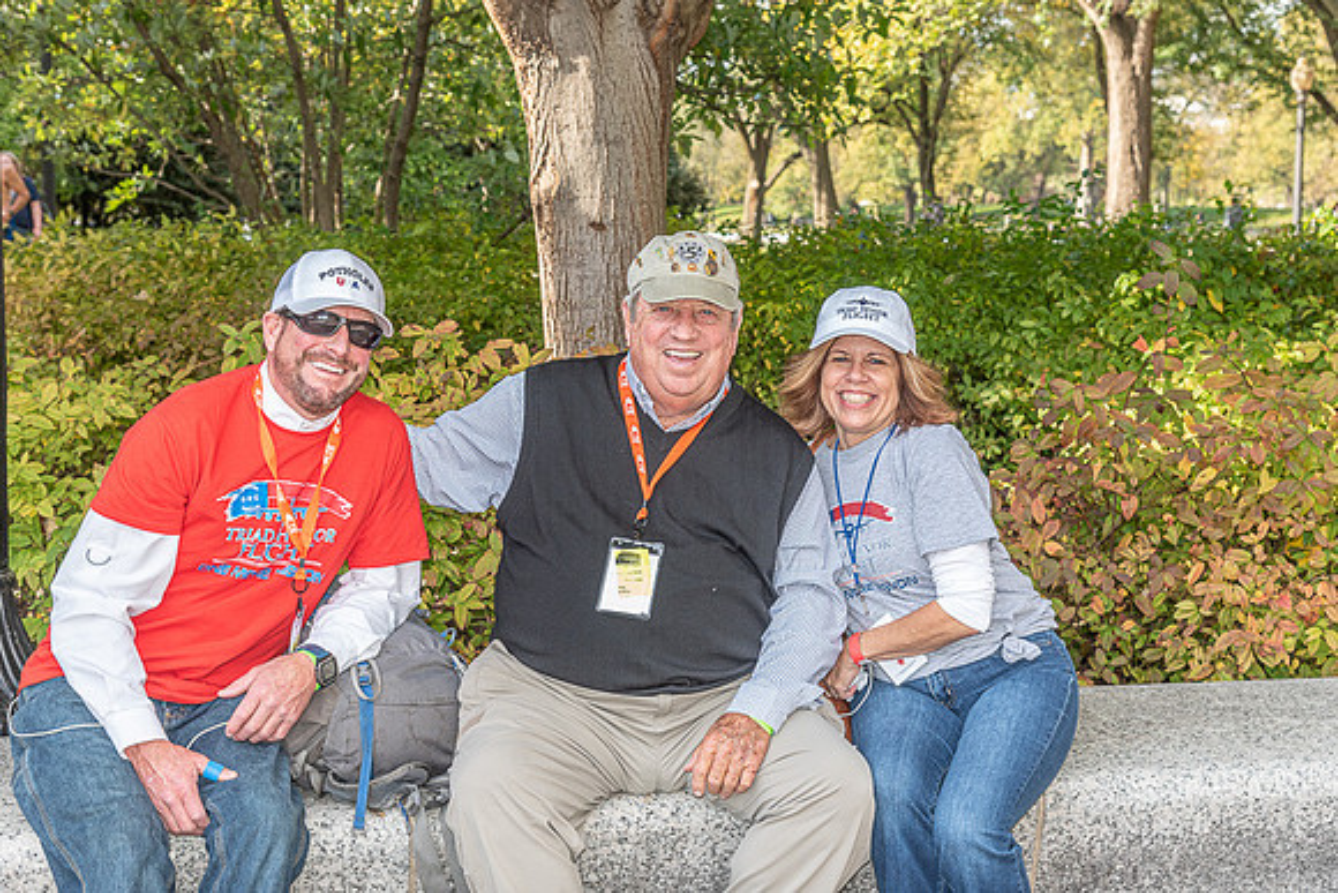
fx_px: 2045
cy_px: 446
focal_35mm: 55
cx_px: 669
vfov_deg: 24.6
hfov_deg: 36.2
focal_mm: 55
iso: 500
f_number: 6.3
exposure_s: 1/250
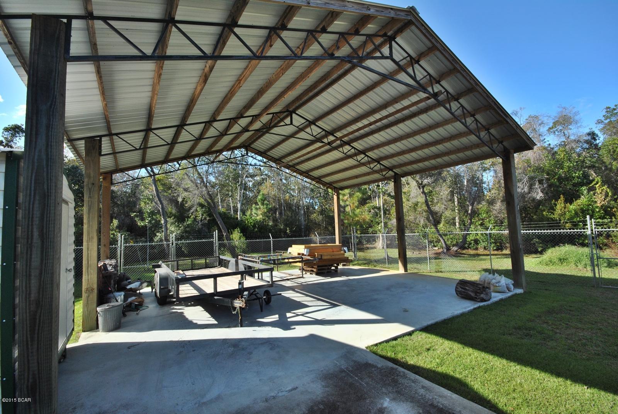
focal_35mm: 15
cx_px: 309
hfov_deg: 100.3
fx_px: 258
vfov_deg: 77.5
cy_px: 207
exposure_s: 1/200
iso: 200
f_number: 9
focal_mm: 10
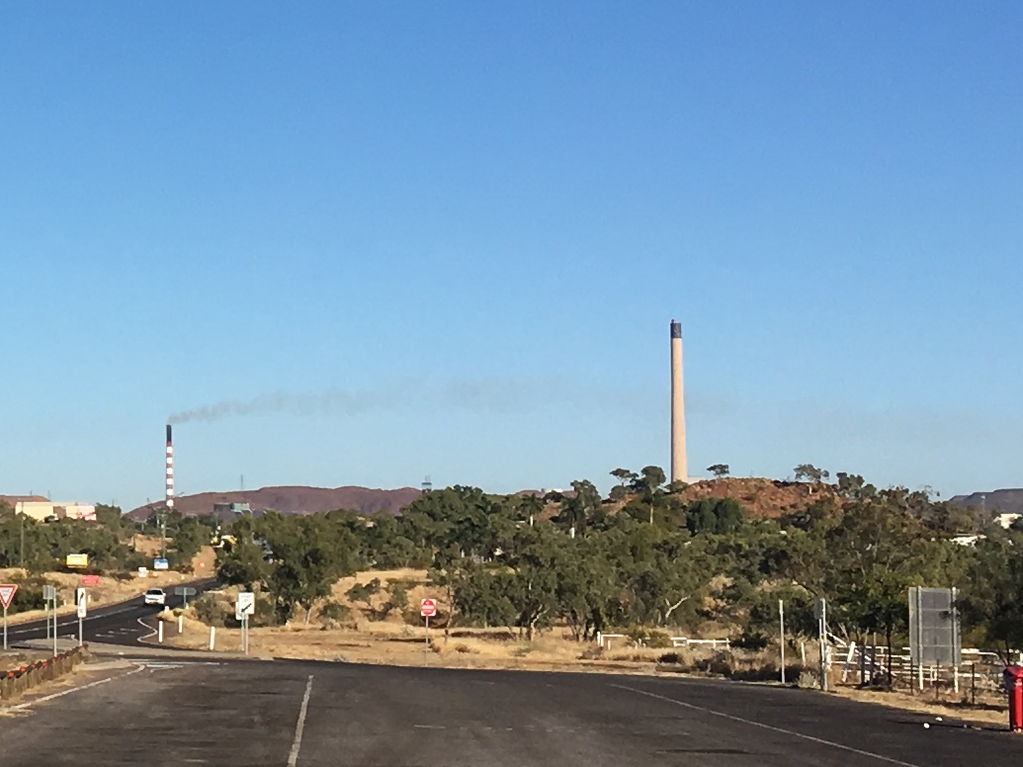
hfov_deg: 16.5
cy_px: 313
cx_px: -306
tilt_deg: +4.8
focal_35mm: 113
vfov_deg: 13.1
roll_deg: -0.1
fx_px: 3339
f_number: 2.2
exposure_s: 1/2198
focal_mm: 4.15
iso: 25
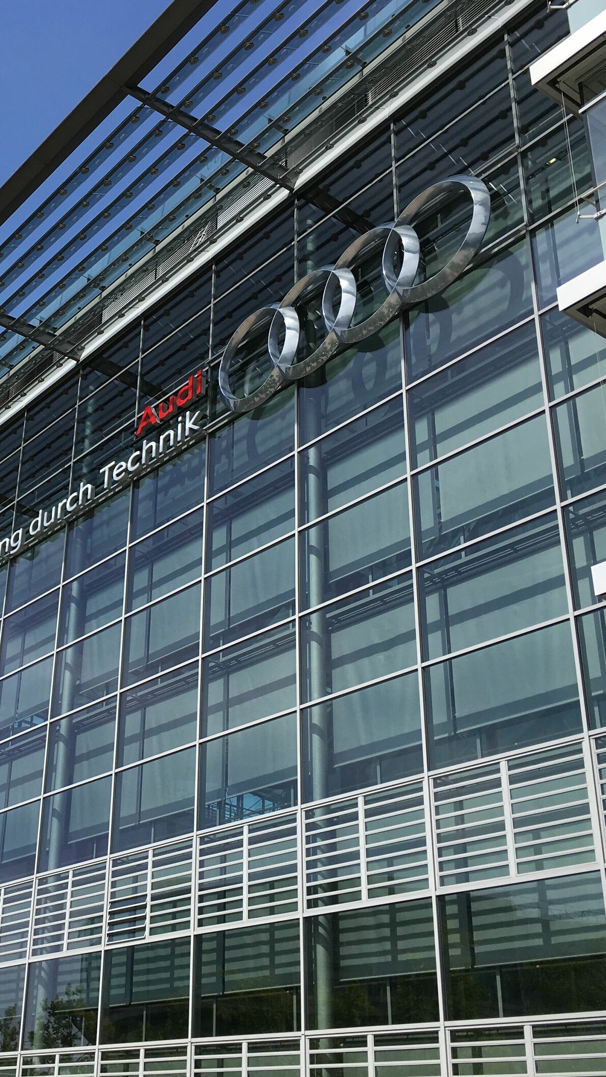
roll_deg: -5.5
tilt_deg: +27.9
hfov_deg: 26.6
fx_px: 1229
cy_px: 535
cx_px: 41
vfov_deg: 47.4
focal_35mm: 43
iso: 25
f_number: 2.2
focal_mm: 4.15
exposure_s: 1/1425
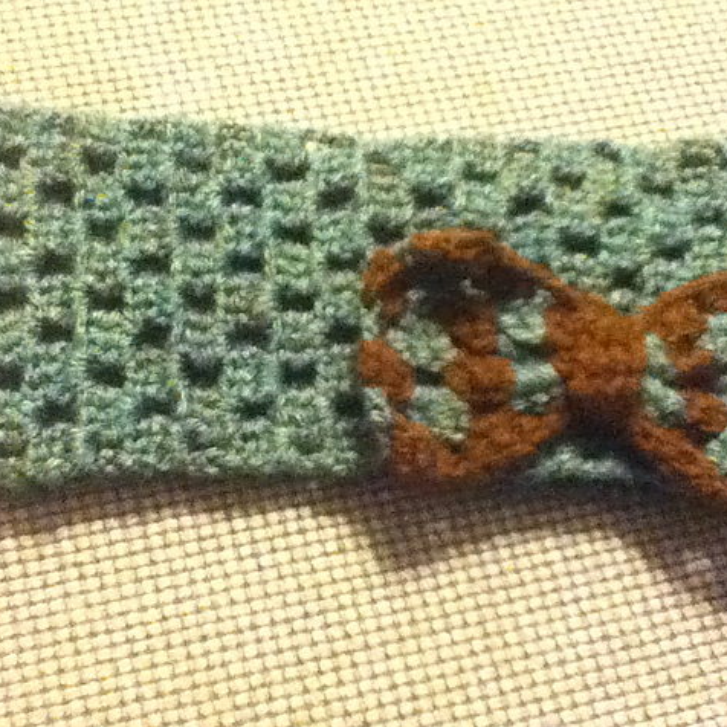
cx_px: 357
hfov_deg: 43.9
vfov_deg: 43.9
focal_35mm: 38
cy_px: 365
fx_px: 903
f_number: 2.4
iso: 1000
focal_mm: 3.85
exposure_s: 1/15
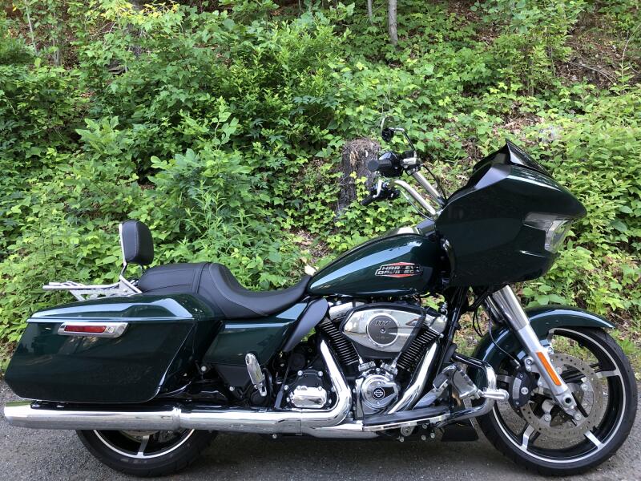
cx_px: 320
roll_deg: +2.5
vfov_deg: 49.7
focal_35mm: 28
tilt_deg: -3.4
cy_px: 240
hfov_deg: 63.4
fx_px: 518
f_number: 1.8
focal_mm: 4
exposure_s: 1/30
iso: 32
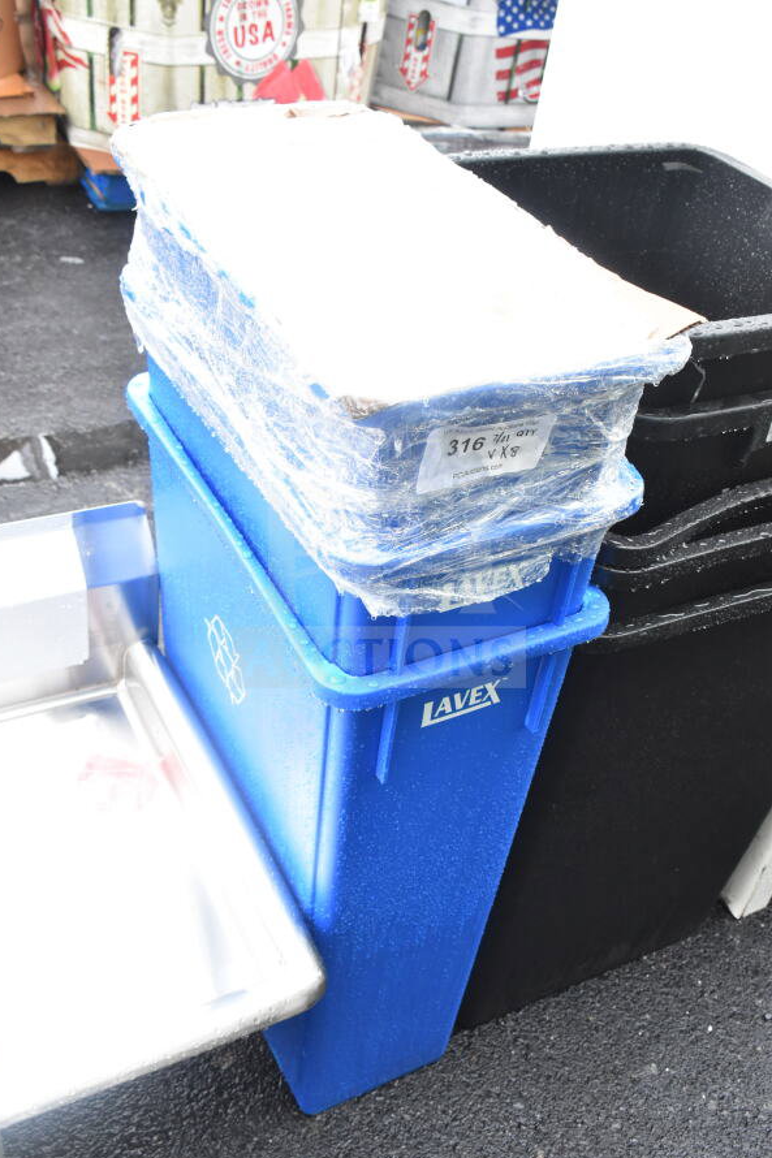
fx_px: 1191
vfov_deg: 51.9
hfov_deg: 35.9
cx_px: 379
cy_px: 584
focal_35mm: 37
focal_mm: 24
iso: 1600
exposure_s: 1/200
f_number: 7.1
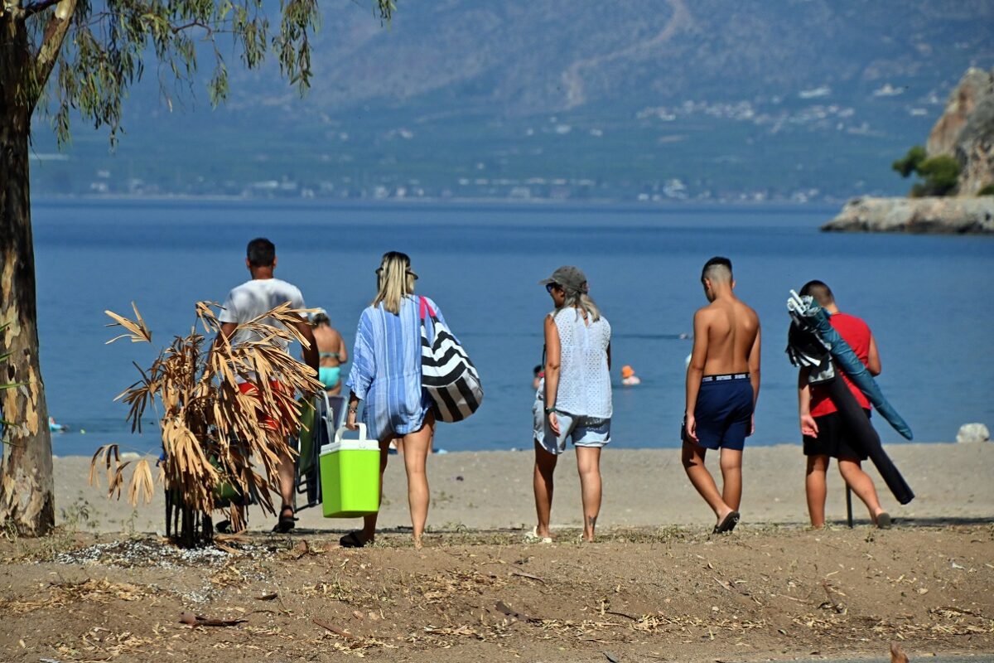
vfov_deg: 4.4
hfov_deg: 6.5
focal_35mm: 315
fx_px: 8697
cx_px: 497
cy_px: 332
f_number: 11
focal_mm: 210
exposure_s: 1/4000
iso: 1000
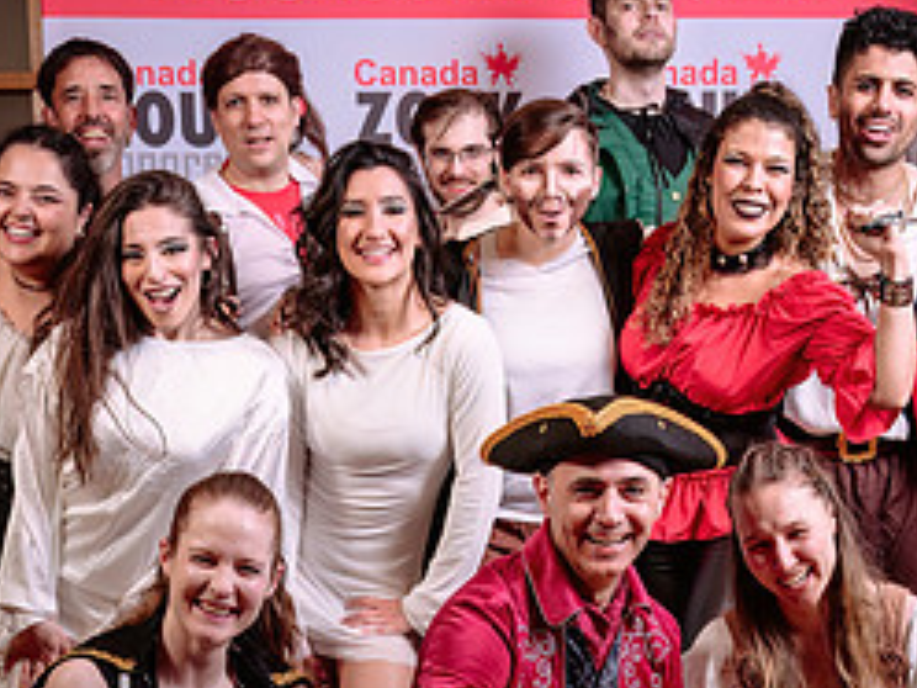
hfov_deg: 22.9
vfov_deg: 17.1
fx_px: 2252
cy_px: 614
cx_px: 646
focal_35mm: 85
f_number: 5.6
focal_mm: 34.5
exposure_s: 1/125
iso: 100
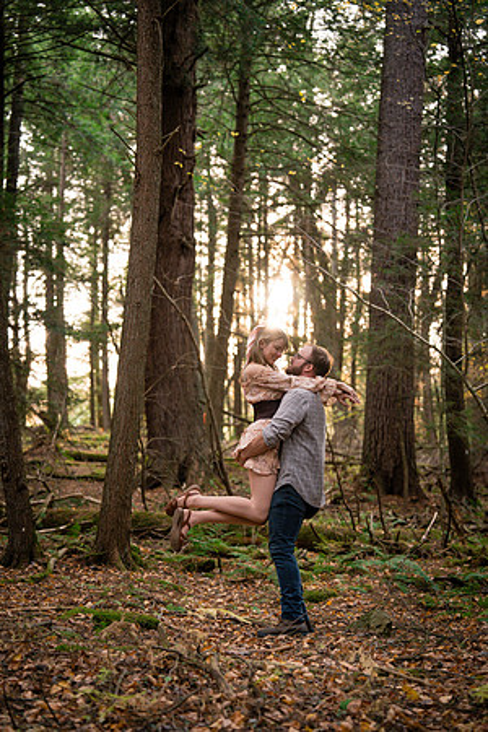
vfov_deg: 28.8
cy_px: 366
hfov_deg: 19.5
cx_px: 244
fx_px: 1423
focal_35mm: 70
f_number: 2.8
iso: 1000
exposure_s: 1/250
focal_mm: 70
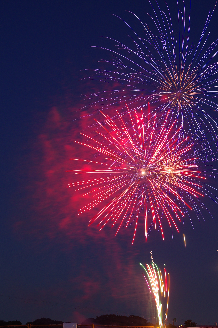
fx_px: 546
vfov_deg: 33.4
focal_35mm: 60
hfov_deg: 22.6
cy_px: 164
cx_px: 109
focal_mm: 40
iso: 200
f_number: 8
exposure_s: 2
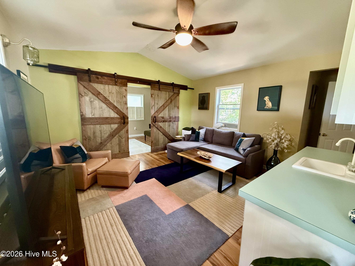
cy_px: 133
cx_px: 178
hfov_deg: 102.1
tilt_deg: -8.4
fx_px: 144
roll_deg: -0.8
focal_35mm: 14
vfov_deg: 85.7
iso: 640
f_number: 2.2
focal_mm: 2.22
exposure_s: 1/60
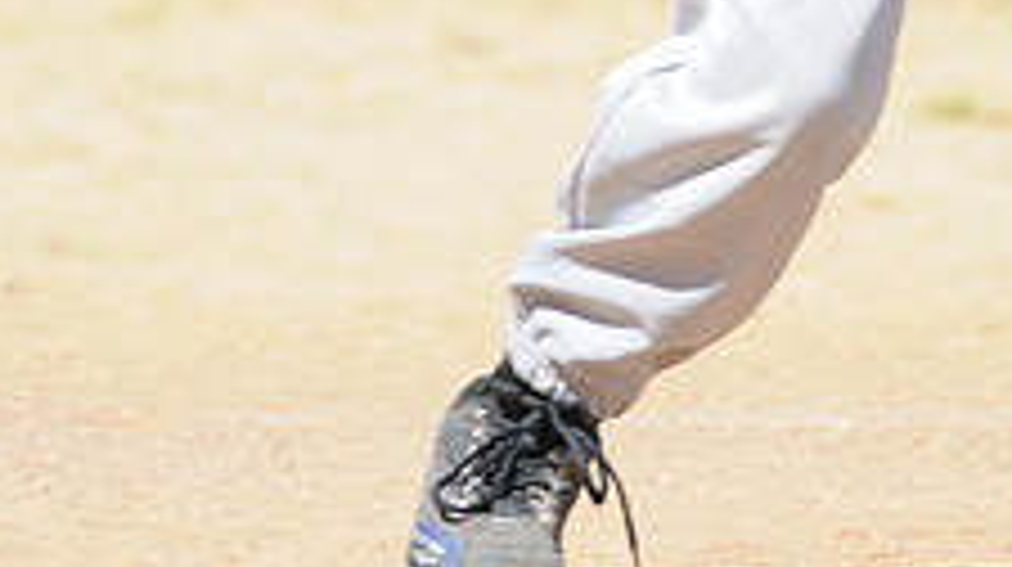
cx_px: 627
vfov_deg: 1.0
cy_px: -567
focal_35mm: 1215
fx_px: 32569
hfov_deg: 1.8
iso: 200
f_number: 4
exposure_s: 1/1000
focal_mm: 300
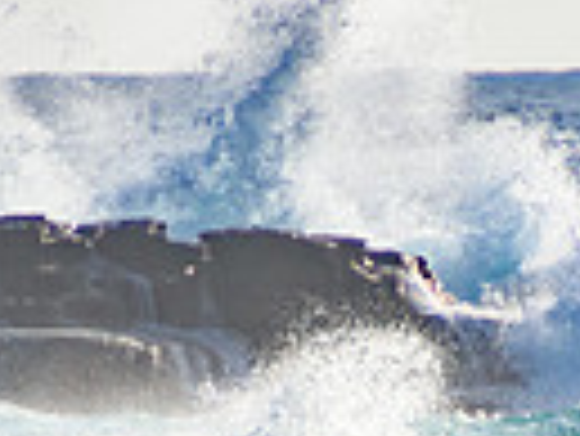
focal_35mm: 2599
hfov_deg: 0.8
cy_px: 578
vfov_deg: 0.6
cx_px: 531
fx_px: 43587
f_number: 5.6
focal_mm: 400
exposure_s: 1/2000
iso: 280
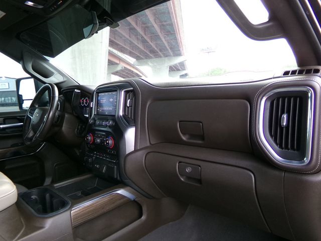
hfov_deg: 71.6
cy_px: 120
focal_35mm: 24
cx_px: 160
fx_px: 223
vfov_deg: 56.8
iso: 283
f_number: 3.7
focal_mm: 4.3
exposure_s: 1/60
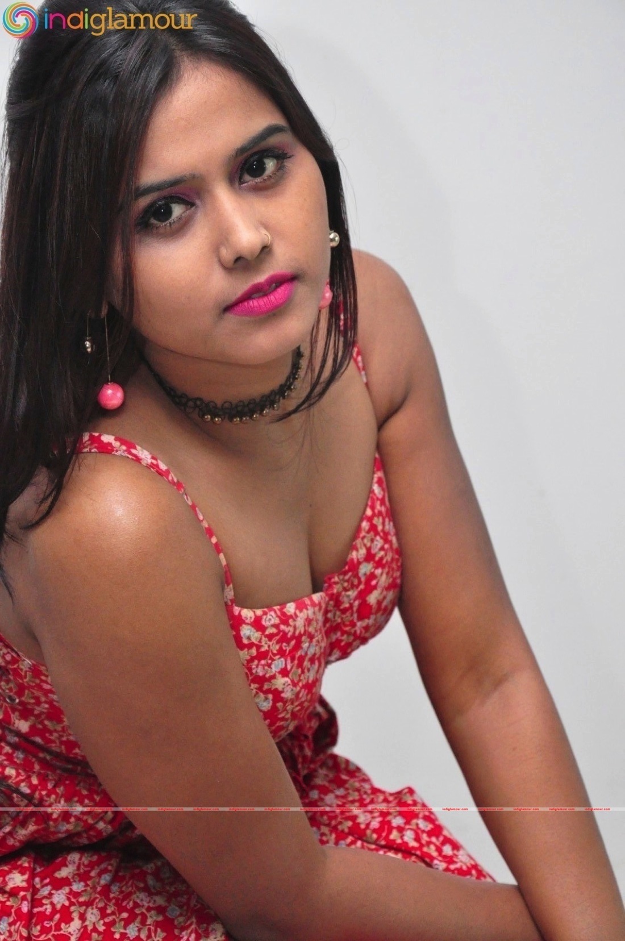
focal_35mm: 112
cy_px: 470
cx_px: 312
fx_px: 2937
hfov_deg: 12.1
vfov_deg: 18.2
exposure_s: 1/125
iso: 3200
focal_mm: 75
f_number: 5.3
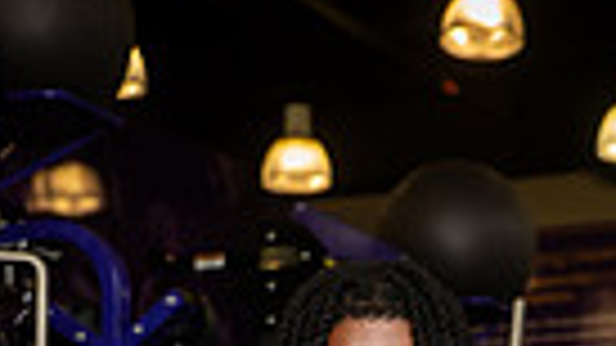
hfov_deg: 11.4
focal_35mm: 189
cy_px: 984
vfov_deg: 6.0
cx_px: 378
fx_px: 3086
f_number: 5.6
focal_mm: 55
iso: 500
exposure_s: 1/250
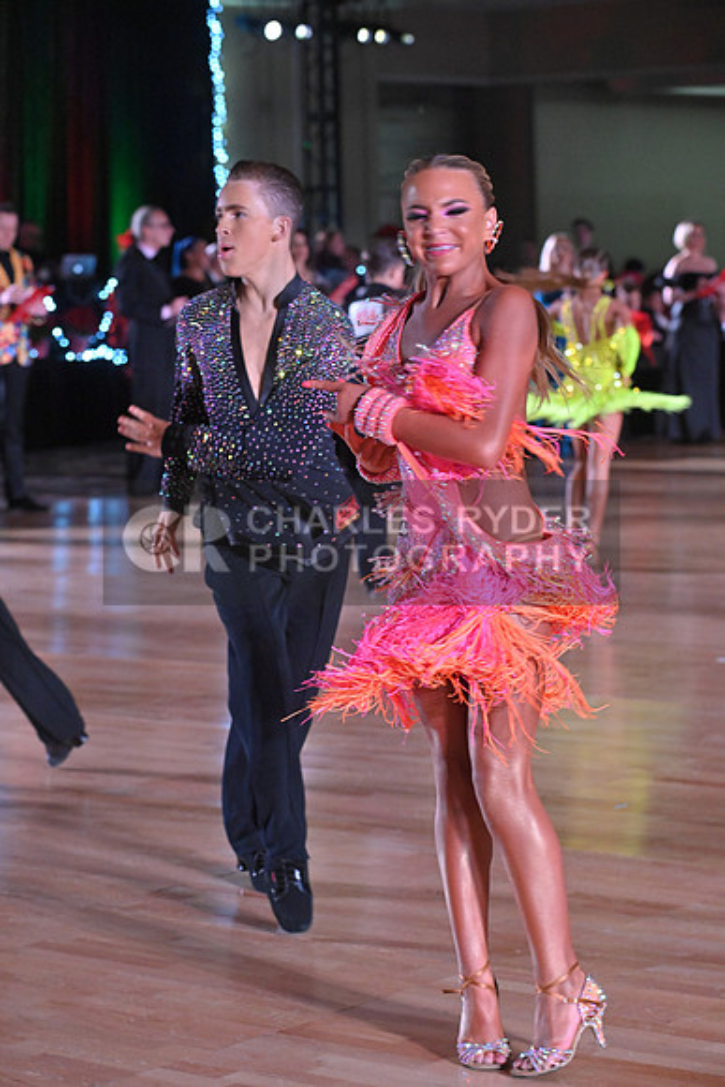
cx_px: 362
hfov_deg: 13.4
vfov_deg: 20.0
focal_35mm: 102
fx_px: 3079
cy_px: 544
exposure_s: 1/400
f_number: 5.6
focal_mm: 102
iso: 5000
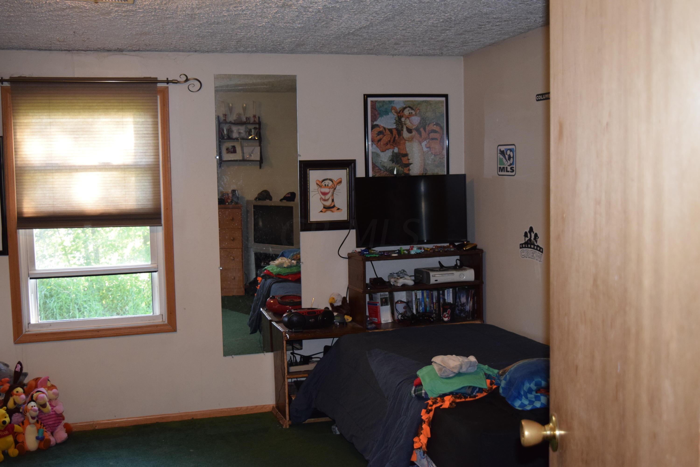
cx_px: 350
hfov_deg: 47.9
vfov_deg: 33.0
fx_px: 787
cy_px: 234
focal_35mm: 40
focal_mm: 27
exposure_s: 1/60
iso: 1400
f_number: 4
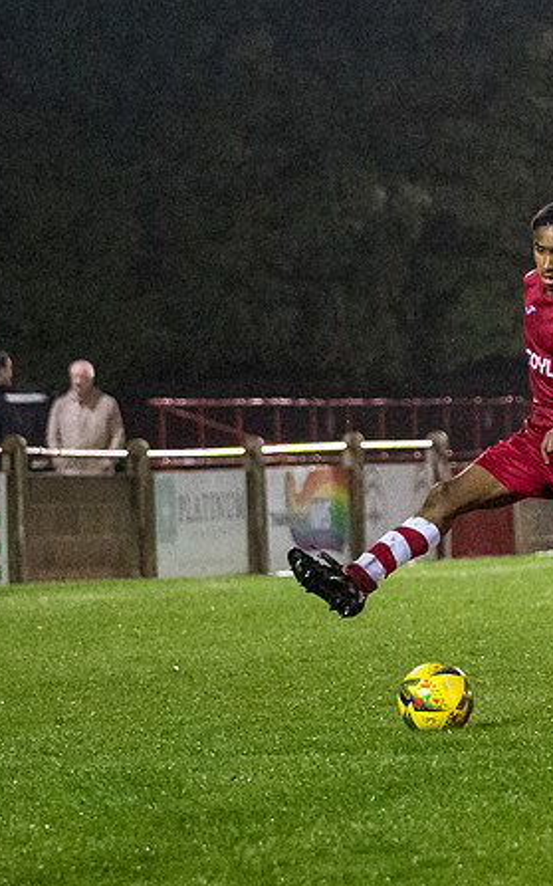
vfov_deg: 6.4
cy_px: 374
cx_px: 584
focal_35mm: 328
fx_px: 7917
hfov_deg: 4.0
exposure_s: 1/1000
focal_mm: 98
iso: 6400
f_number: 2.8
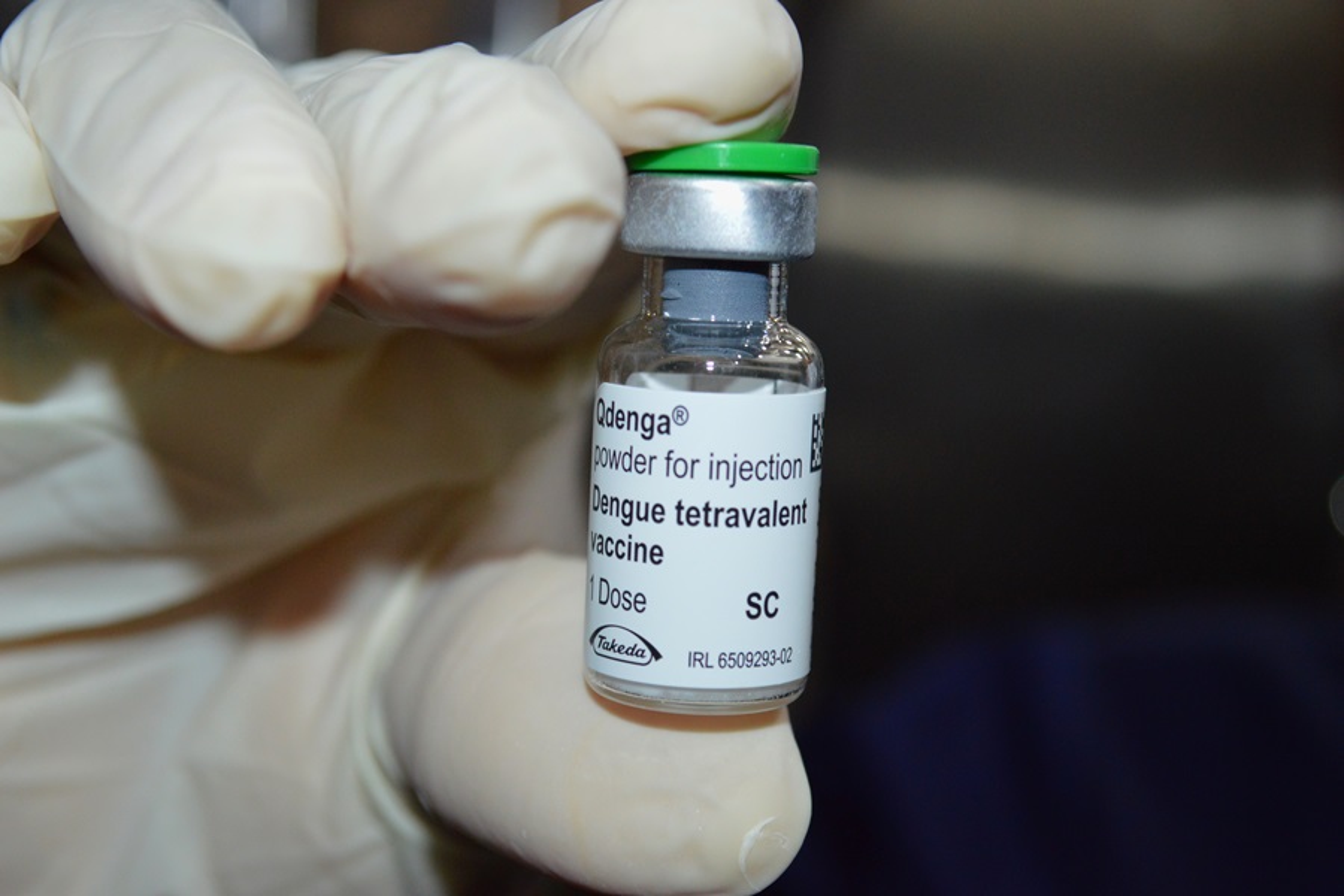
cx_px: 672
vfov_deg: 22.6
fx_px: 2240
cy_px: 448
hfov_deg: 33.4
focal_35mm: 60
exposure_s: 1/40
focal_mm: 40
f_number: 6.3
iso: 1250
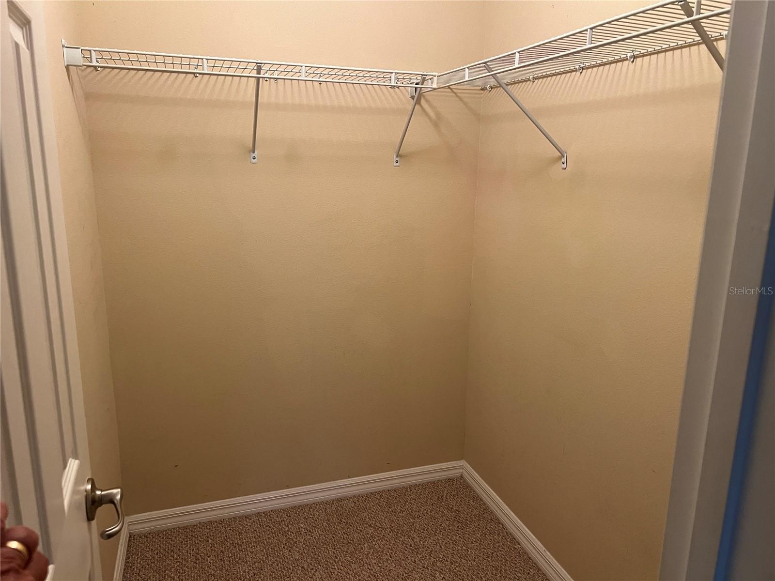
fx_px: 582
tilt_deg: -13.7
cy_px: 290
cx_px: 388
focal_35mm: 26
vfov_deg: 53.1
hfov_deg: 67.3
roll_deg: -0.7
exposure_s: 1/60
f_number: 1.5
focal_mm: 5.7
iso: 200
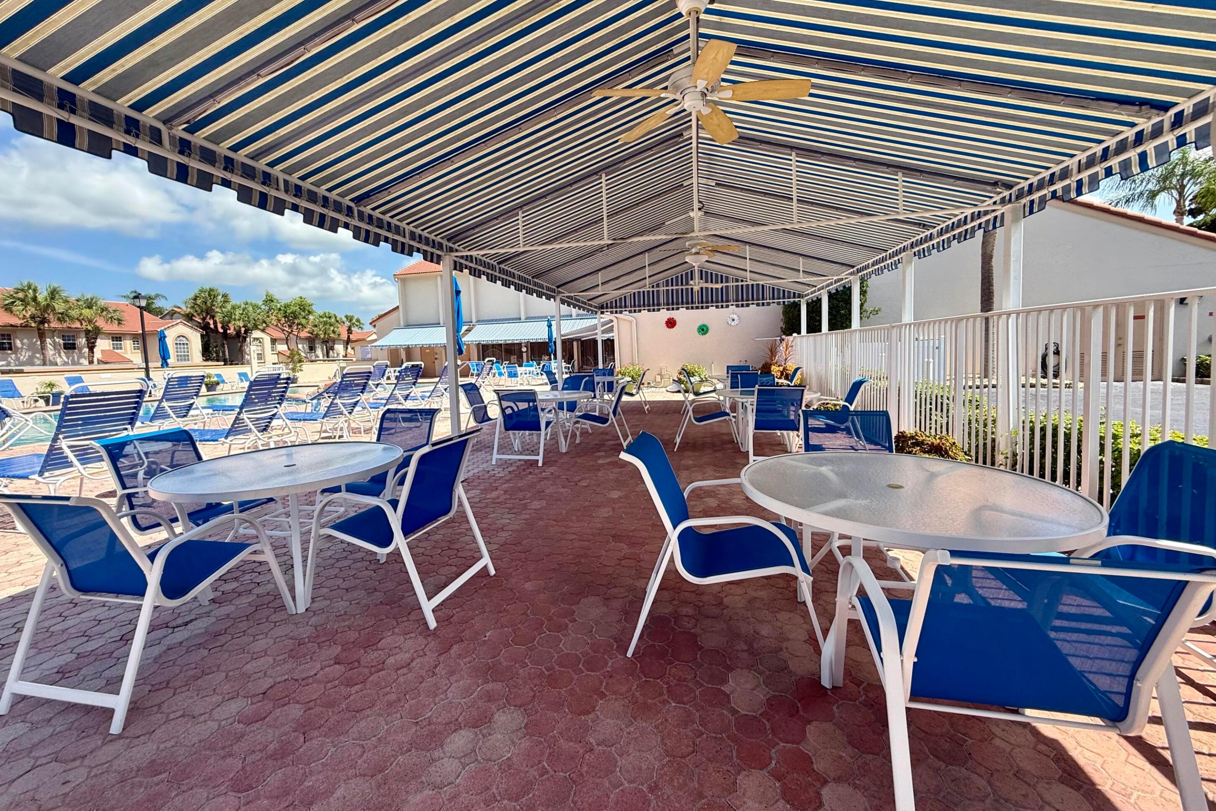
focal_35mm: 15
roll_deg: +2.6
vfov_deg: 77.3
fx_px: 507
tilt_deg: -1.5
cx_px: 600
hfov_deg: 100.4
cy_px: 385
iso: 50
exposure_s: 1/970
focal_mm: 2.22
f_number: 2.2
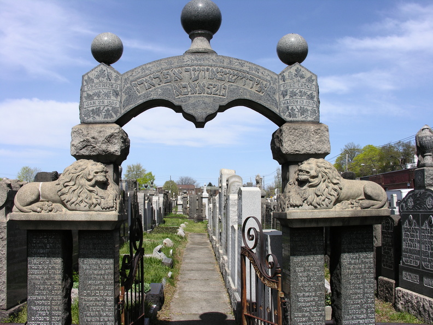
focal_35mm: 35
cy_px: 162
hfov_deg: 52.6
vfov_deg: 40.7
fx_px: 438
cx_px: 216
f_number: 6.3
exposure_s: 1/274
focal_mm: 8.9
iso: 50
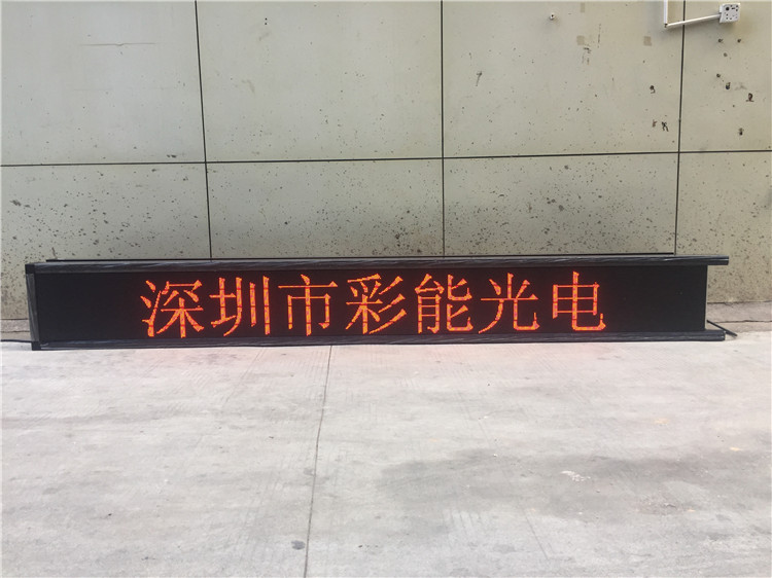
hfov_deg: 61.7
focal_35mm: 29
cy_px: 289
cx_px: 386
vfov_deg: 48.2
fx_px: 647
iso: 40
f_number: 2.2
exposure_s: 1/100
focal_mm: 4.15
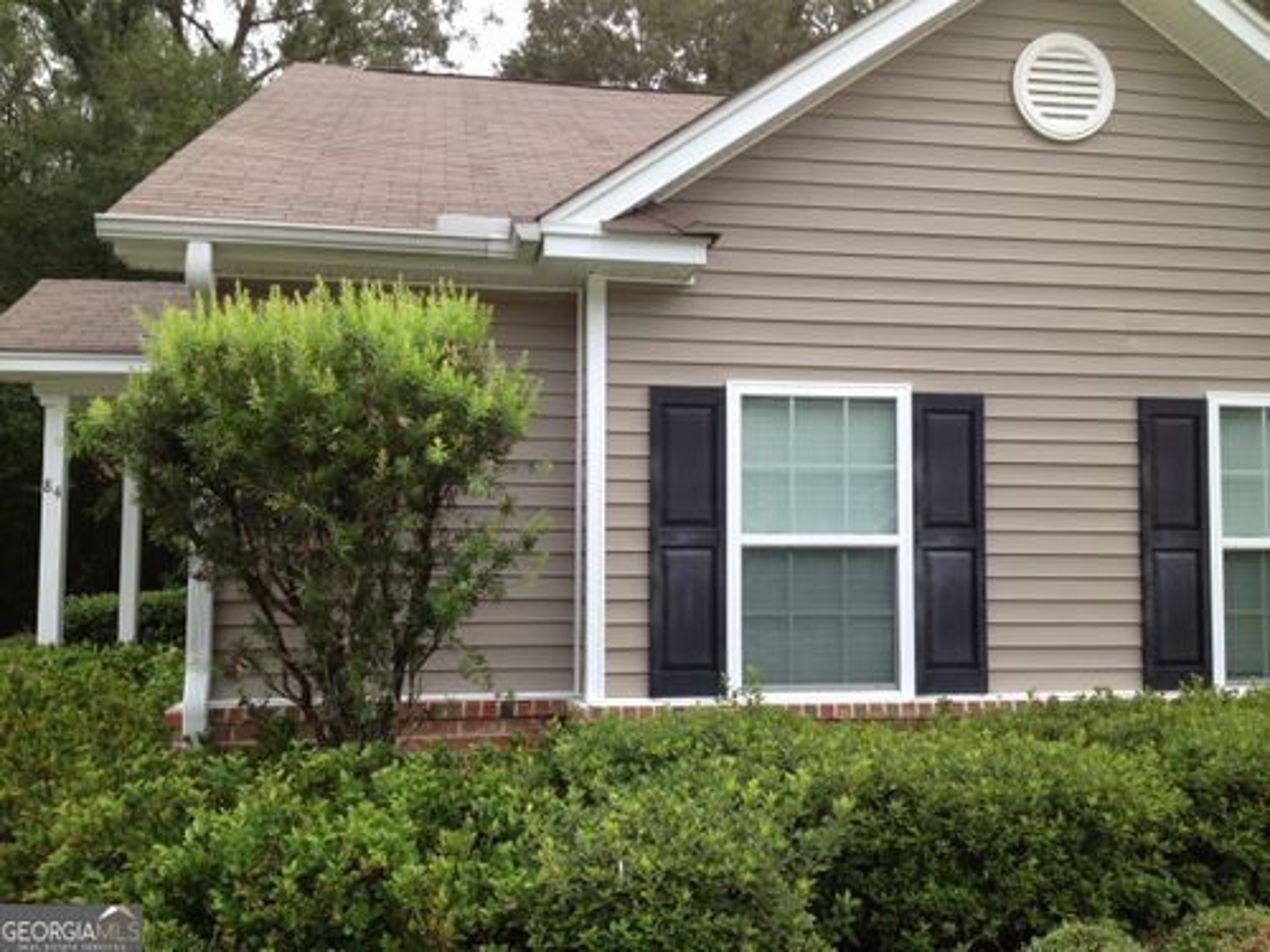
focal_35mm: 35
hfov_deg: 52.6
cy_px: 476
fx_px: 1284
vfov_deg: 40.7
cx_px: 635
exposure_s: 1/531
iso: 50
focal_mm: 4.28
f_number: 2.4
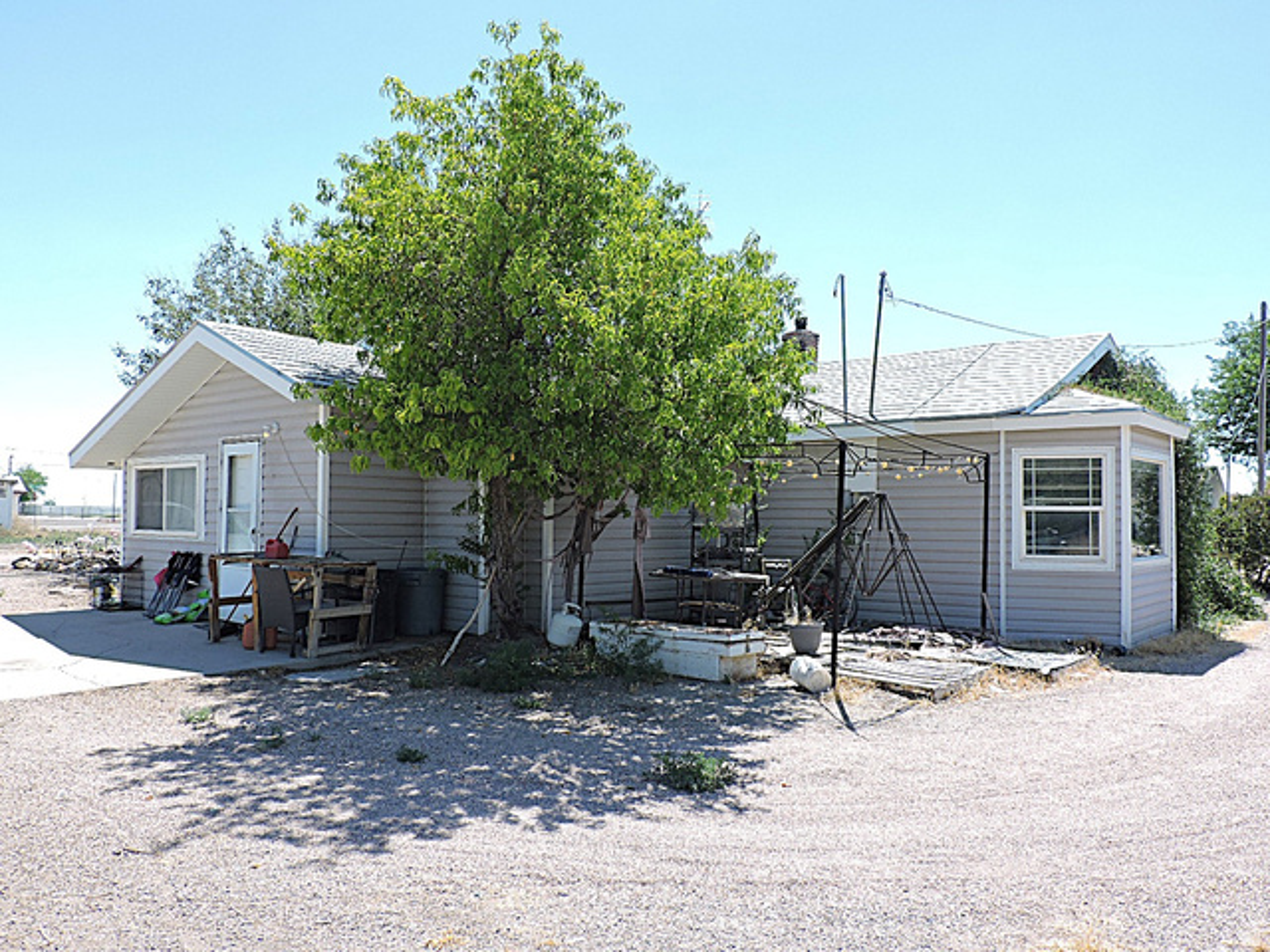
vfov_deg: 49.7
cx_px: 635
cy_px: 476
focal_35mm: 28
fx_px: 1027
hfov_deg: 63.4
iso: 100
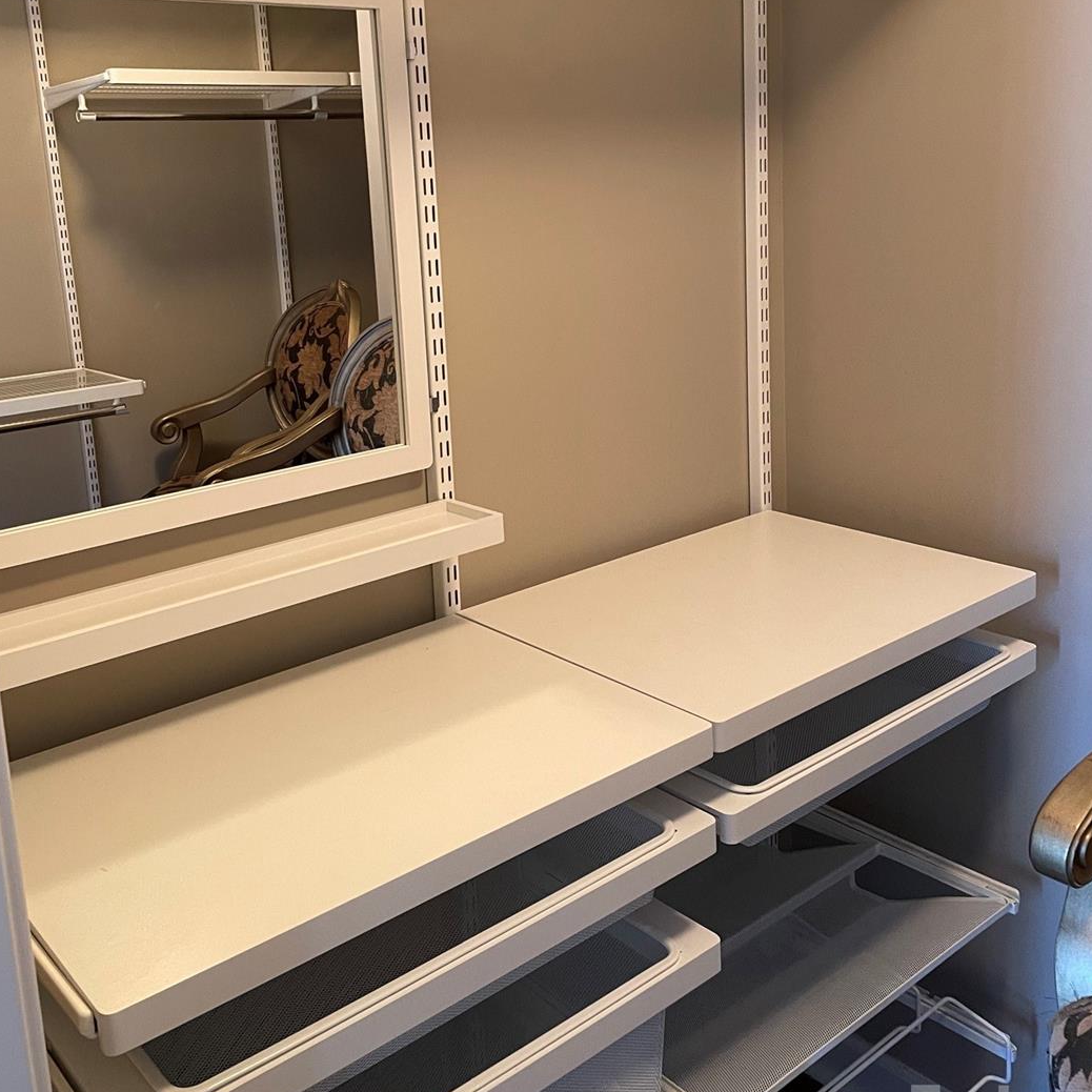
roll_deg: +3.0
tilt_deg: -10.7
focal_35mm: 34
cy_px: 393
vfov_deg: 47.9
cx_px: 532
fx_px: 1213
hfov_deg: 48.4
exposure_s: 1/60
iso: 320
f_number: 1.6
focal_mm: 4.2
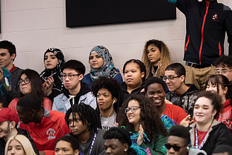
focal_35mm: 265
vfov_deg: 5.2
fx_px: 1708
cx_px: 202
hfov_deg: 7.7
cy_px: 36
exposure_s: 1/200
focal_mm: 150
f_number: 2.8
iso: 4000
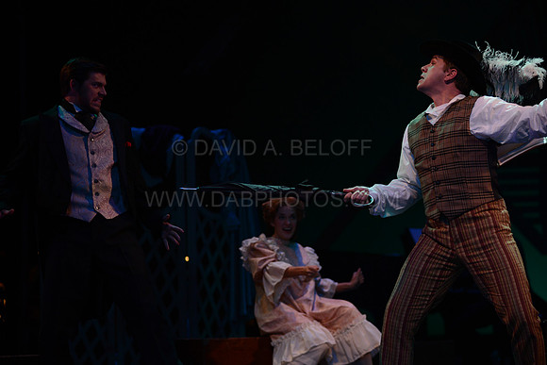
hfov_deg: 19.5
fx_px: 1596
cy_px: 182
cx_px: 274
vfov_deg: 13.0
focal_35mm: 105
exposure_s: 1/400
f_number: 2.8
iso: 1600
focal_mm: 105
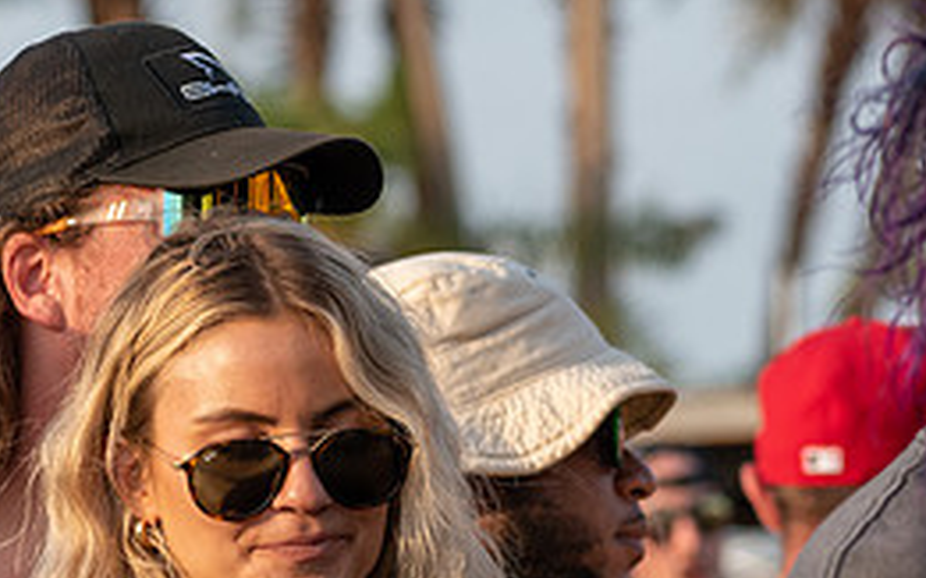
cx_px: 351
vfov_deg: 3.0
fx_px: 11127
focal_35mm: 441
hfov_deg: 4.8
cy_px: 587
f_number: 5.6
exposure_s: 1/500
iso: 220
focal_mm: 130
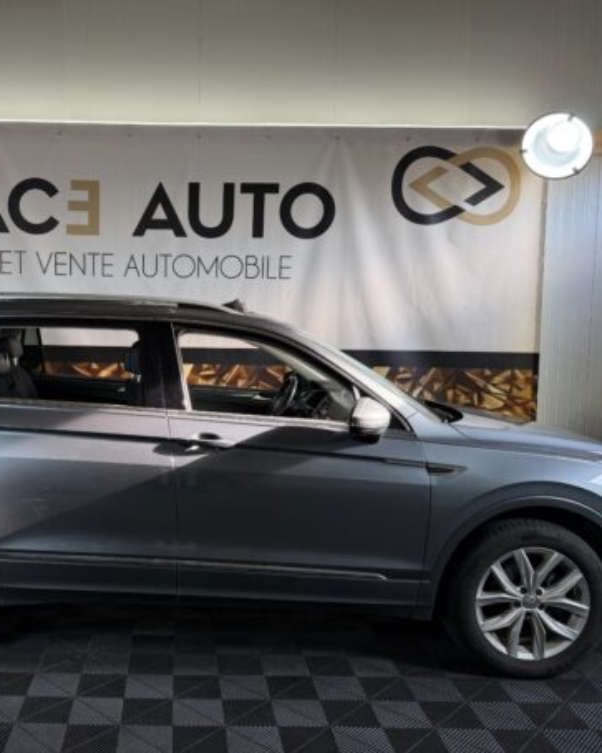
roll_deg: -0.9
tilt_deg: -4.3
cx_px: 177
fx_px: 713
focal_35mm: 32
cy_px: 371
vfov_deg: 55.7
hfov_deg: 44.8
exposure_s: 1/100
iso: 125
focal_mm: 6.76
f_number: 1.78
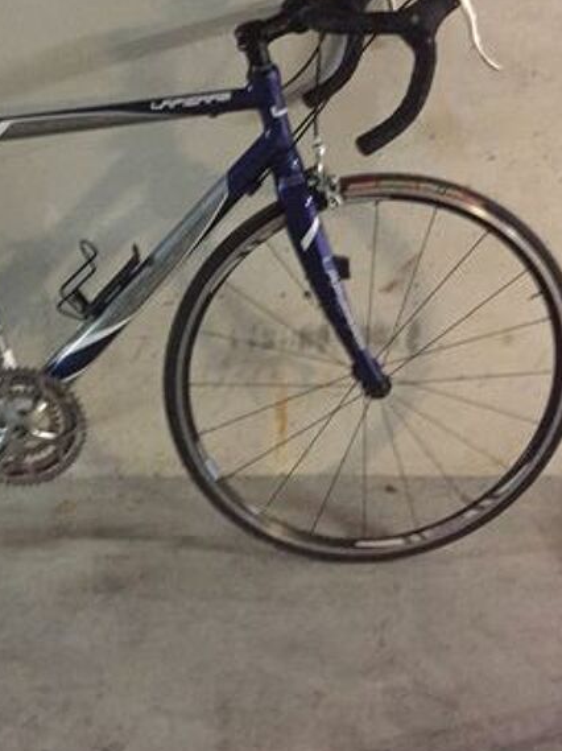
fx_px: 1105
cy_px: 292
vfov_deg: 37.3
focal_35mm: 51
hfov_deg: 27.9
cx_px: 103
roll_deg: +0.2
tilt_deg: -22.0
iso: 640
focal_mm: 4.15
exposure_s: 1/17
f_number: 2.2
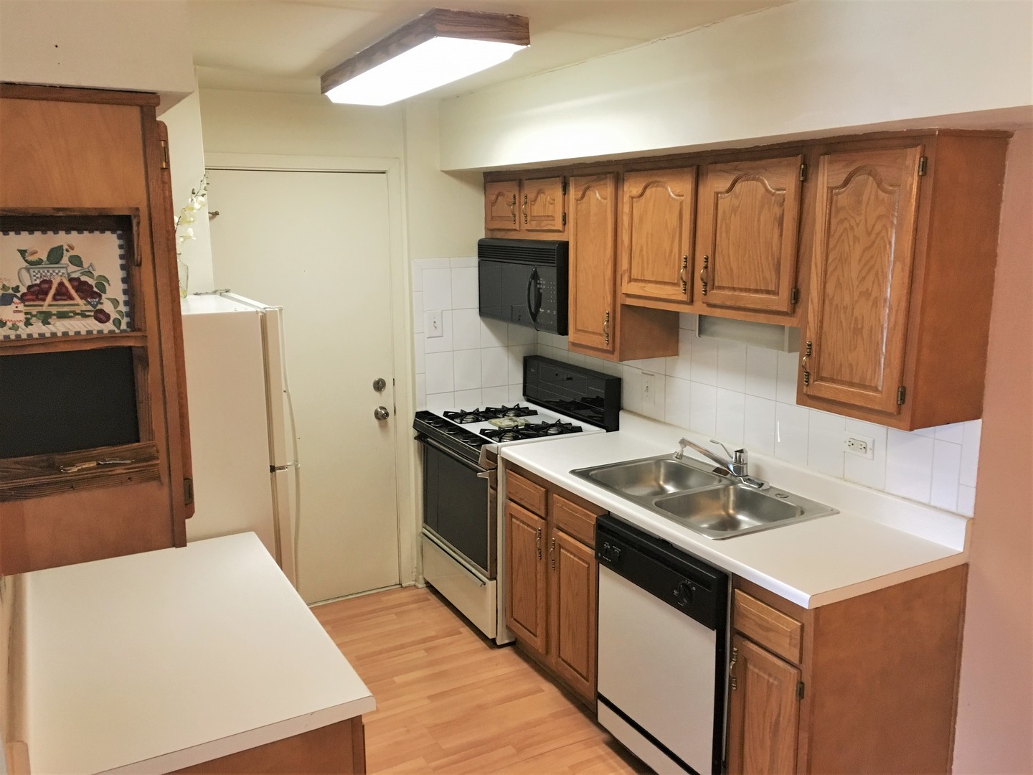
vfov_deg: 48.2
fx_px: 865
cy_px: 388
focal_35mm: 29
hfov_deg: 61.7
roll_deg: +0.2
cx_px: 516
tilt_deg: -10.9
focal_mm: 4.15
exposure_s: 1/30
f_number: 2.2
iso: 160
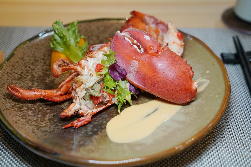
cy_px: 84
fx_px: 335
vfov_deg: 28.1
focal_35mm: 48
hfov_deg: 41.1
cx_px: 126
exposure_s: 1/60
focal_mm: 48
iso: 200
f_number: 4
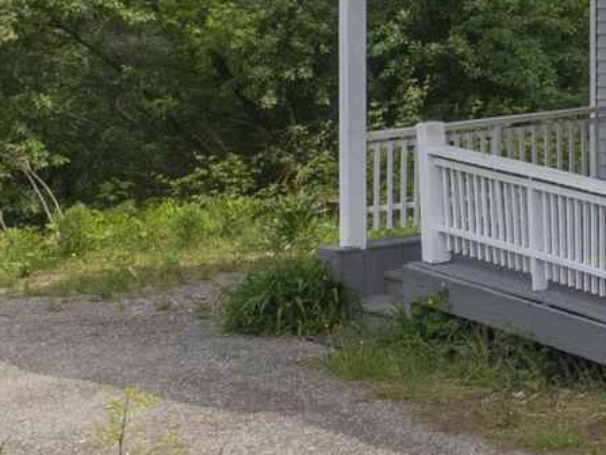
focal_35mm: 145
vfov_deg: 9.9
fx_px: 2538
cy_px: -207
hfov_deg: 10.9
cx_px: 1596
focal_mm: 8.38
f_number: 2.8
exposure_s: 1/120
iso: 100
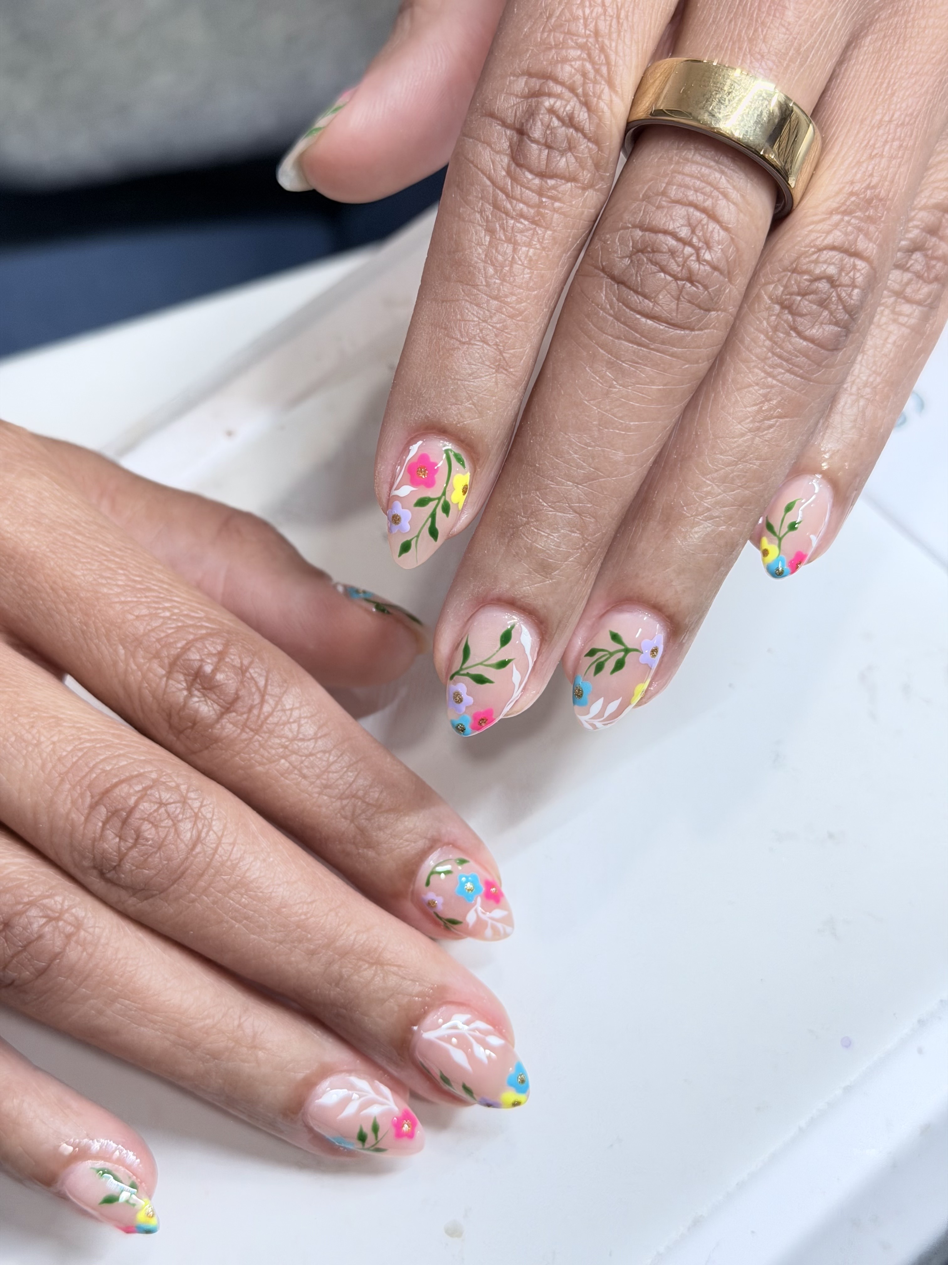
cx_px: 474
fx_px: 1753
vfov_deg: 39.7
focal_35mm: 48
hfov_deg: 30.3
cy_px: 632
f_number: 1.78
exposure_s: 1/60
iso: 125
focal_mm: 6.76
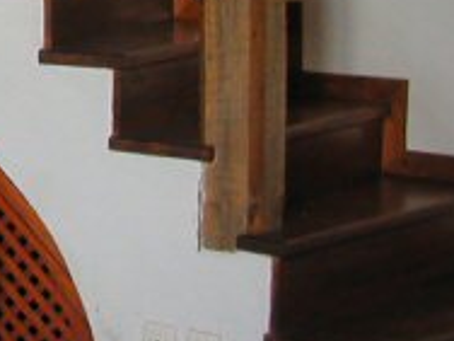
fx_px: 1653
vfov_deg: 11.3
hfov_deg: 14.6
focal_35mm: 126
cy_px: -152
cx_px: -227
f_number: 2.7
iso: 100
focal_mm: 5.6
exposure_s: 1/54.3
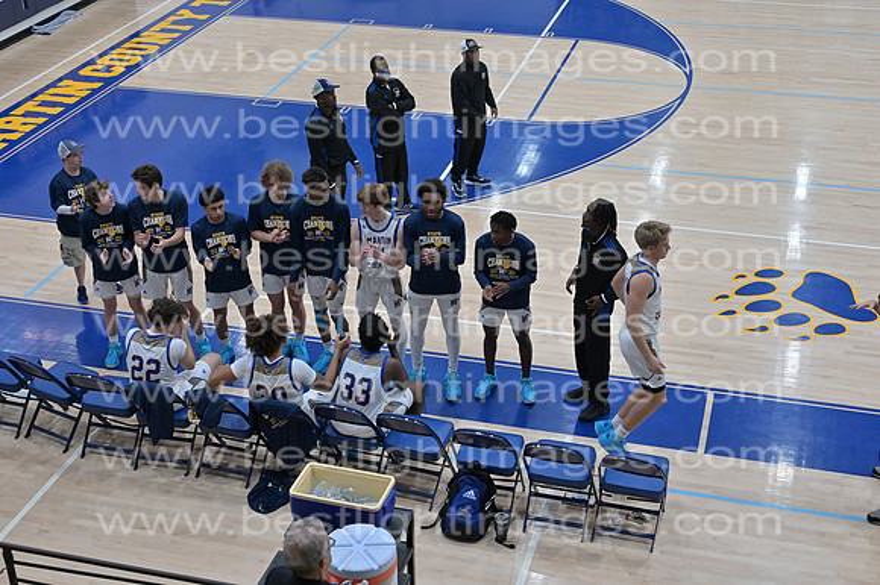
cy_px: 292
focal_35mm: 50
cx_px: 440
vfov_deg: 27.0
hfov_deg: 39.6
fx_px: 1221
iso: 3200
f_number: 4
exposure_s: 1/400
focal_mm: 50
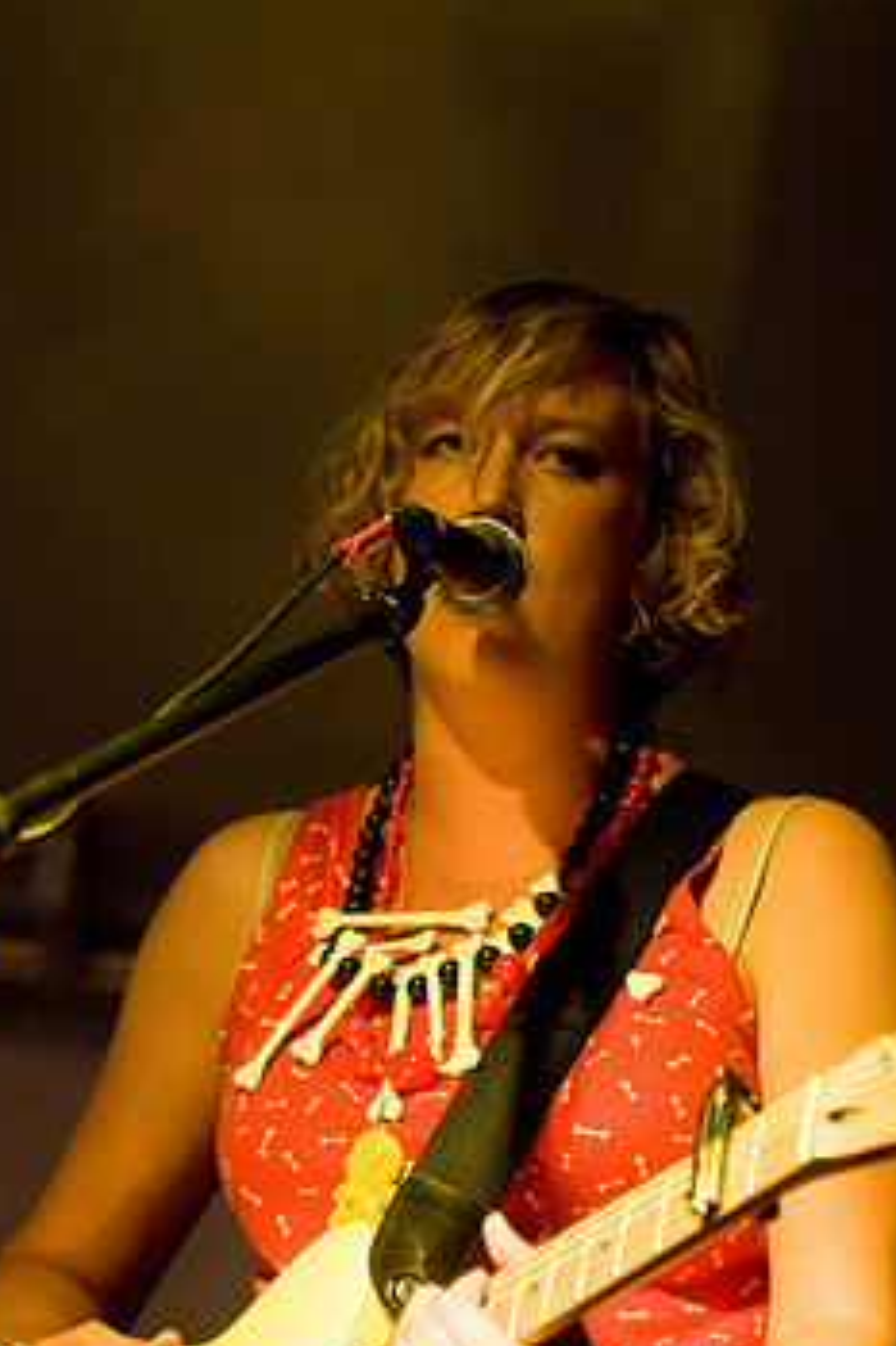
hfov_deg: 10.1
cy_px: 788
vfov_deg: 15.2
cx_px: 406
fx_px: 5045
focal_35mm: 135
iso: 800
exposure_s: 1/250
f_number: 2.8
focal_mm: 70
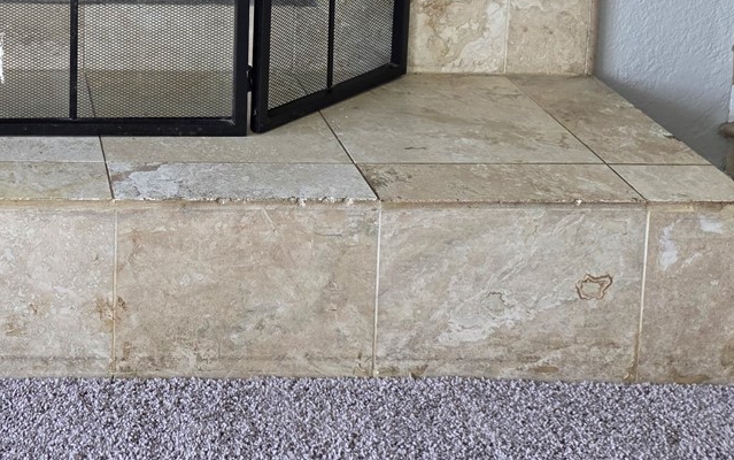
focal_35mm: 61
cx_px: -23
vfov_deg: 18.9
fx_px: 1221
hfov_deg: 30.7
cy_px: -223
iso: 100
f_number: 1.7
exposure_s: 1/120
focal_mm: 6.3
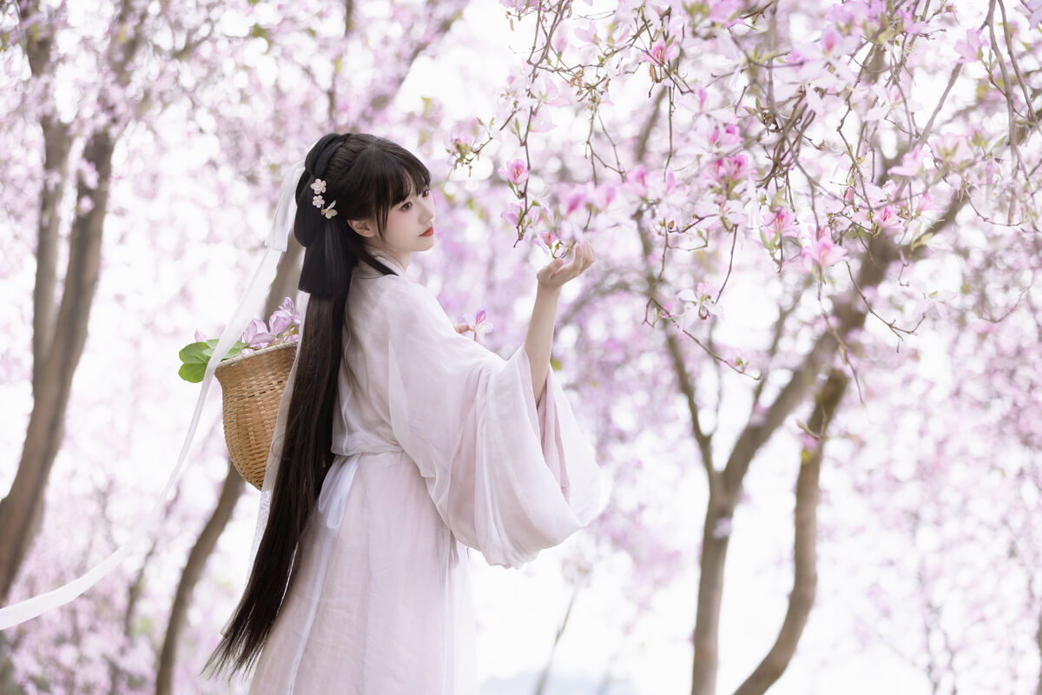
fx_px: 2894
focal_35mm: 100
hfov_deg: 20.4
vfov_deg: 13.7
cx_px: 521
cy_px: 348
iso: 160
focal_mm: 100
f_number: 2.8
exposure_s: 1/250
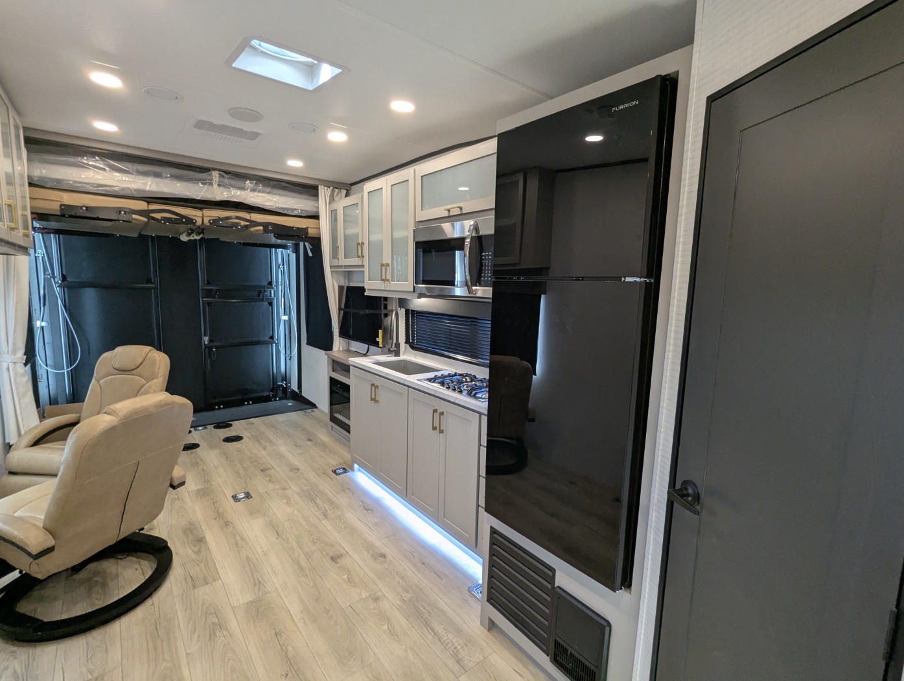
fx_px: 418
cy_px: 340
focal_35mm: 16
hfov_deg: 94.4
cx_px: 452
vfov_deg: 78.2
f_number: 2.2
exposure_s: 1/58.8
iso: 216
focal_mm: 2.35
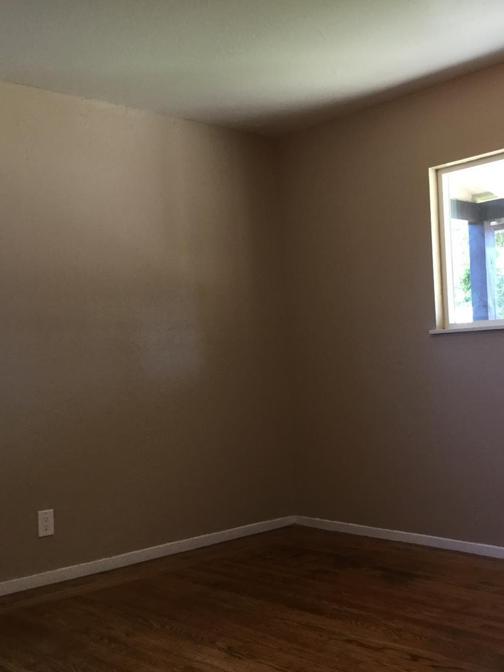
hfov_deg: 34.1
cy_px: 338
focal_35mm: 42
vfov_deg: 44.8
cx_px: 324
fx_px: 816
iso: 64
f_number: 2.4
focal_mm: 3.3
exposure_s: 1/30
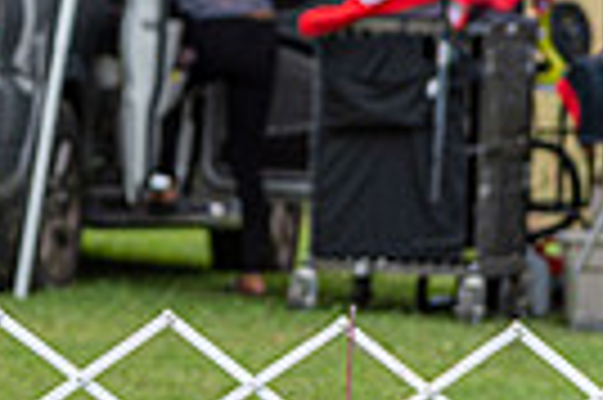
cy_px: -11
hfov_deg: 3.3
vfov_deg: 2.2
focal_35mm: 624
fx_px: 10439
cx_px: -562
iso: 200
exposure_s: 1/1000
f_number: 4
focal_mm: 144
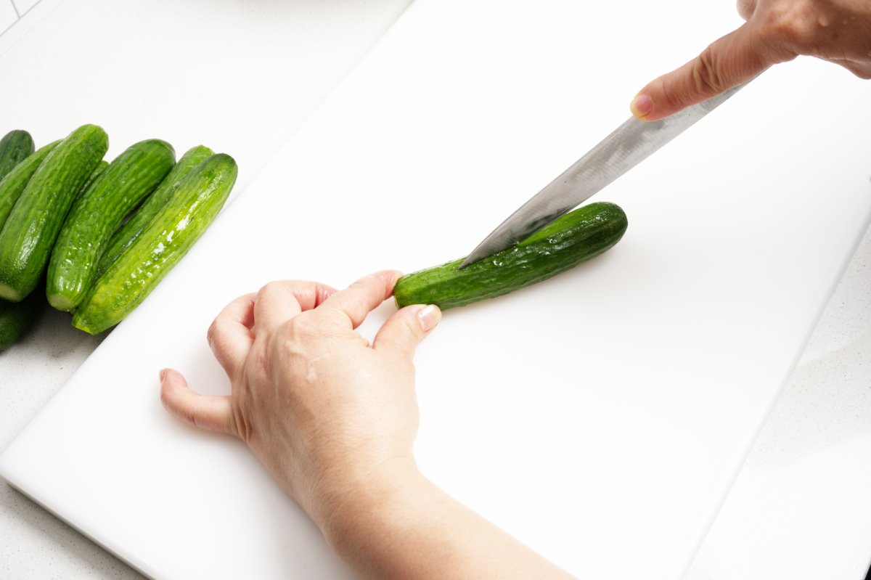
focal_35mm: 46
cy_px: 290
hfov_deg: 42.8
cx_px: 436
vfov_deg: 29.2
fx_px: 1112
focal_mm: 46
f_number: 11
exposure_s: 1/160
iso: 200
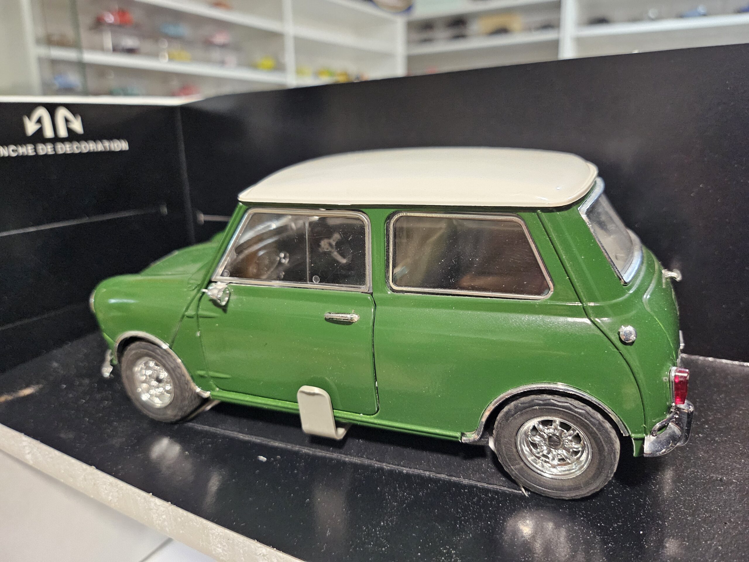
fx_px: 519
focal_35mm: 24
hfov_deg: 71.6
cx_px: 374
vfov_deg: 56.8
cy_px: 281
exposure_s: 1/100
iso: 1000
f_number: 1.8
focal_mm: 5
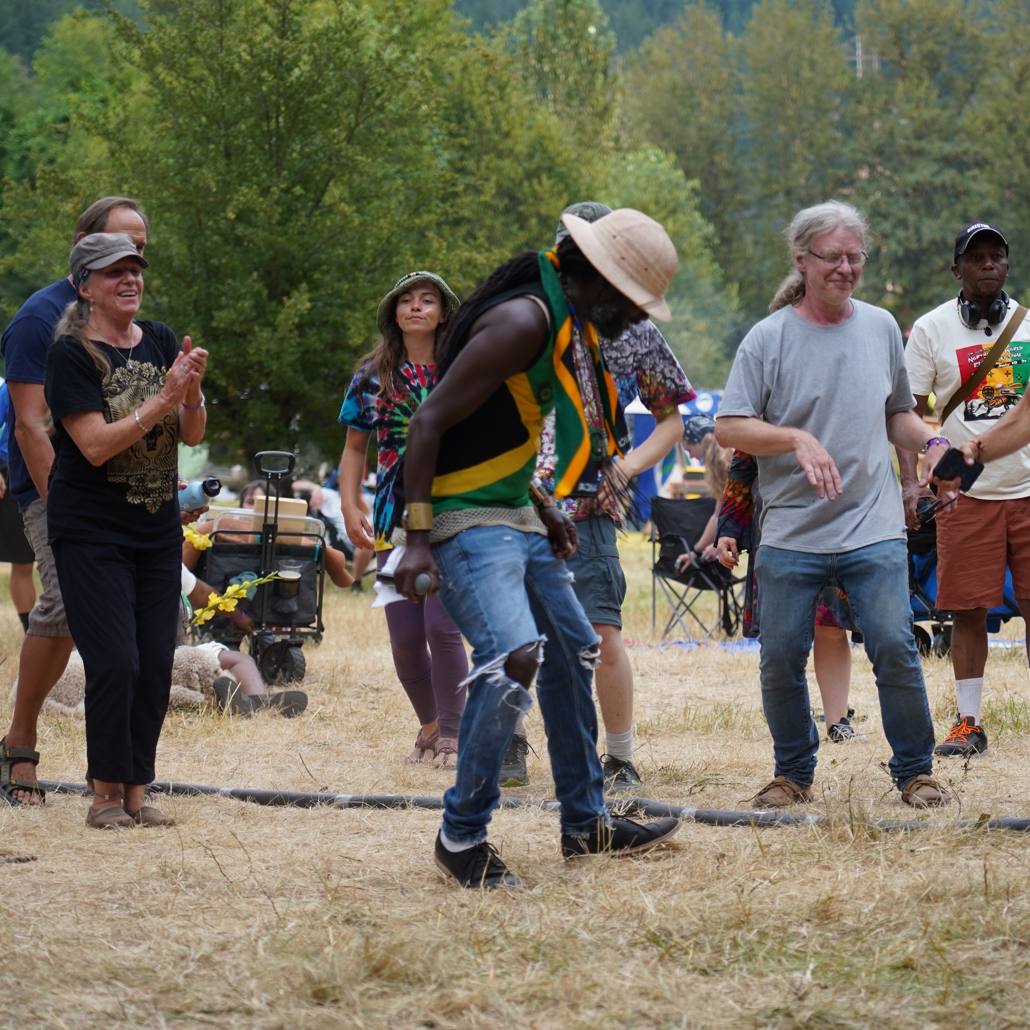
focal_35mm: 134
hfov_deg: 13.0
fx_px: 4511
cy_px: 515
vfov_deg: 13.0
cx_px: 547
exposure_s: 1/160
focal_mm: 105
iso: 250
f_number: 4
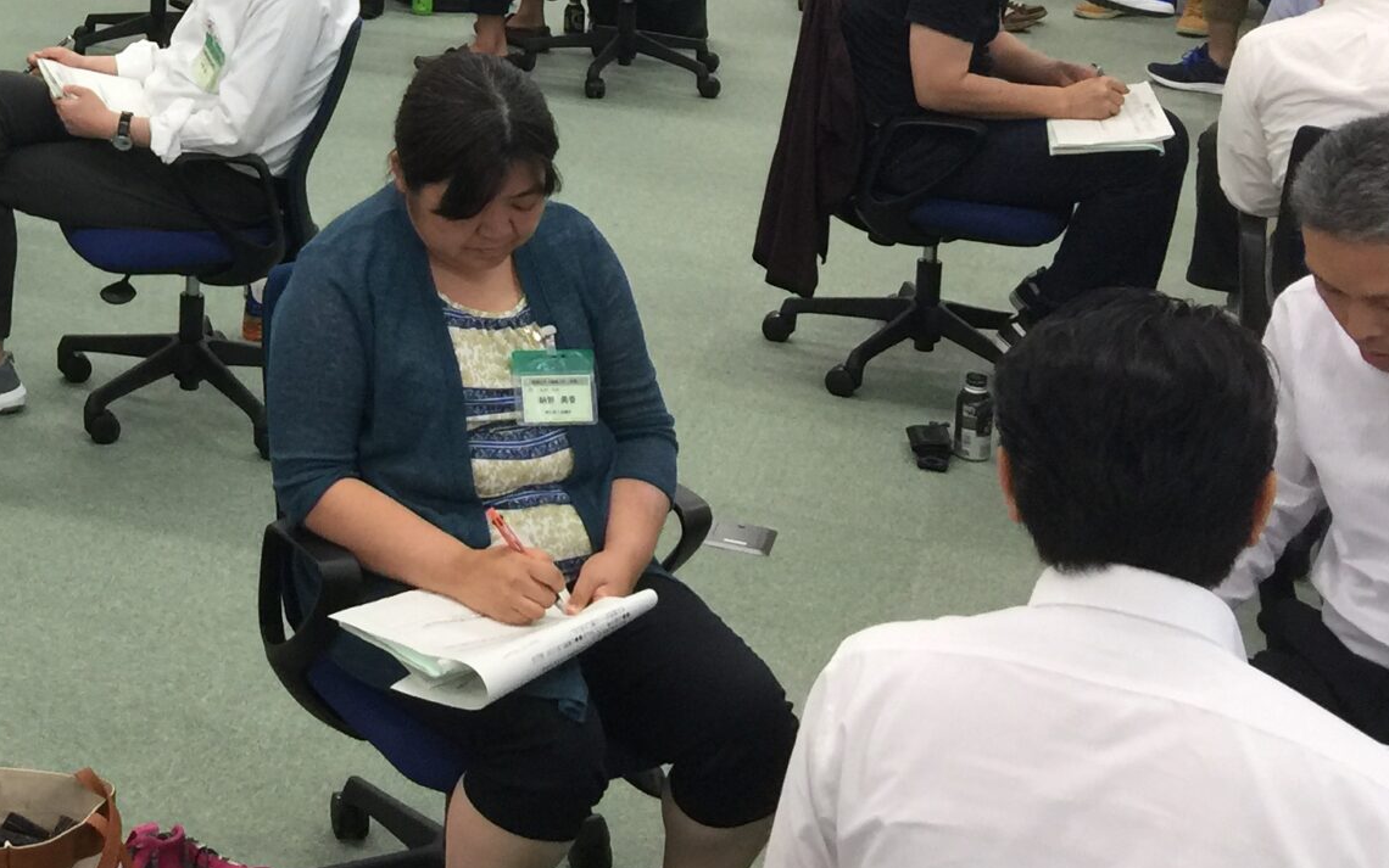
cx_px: -45
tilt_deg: -9.8
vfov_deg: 18.0
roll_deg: -1.6
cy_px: -157
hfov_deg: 27.8
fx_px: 2612
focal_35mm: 69
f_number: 2.2
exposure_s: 1/30
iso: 32
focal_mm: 4.15
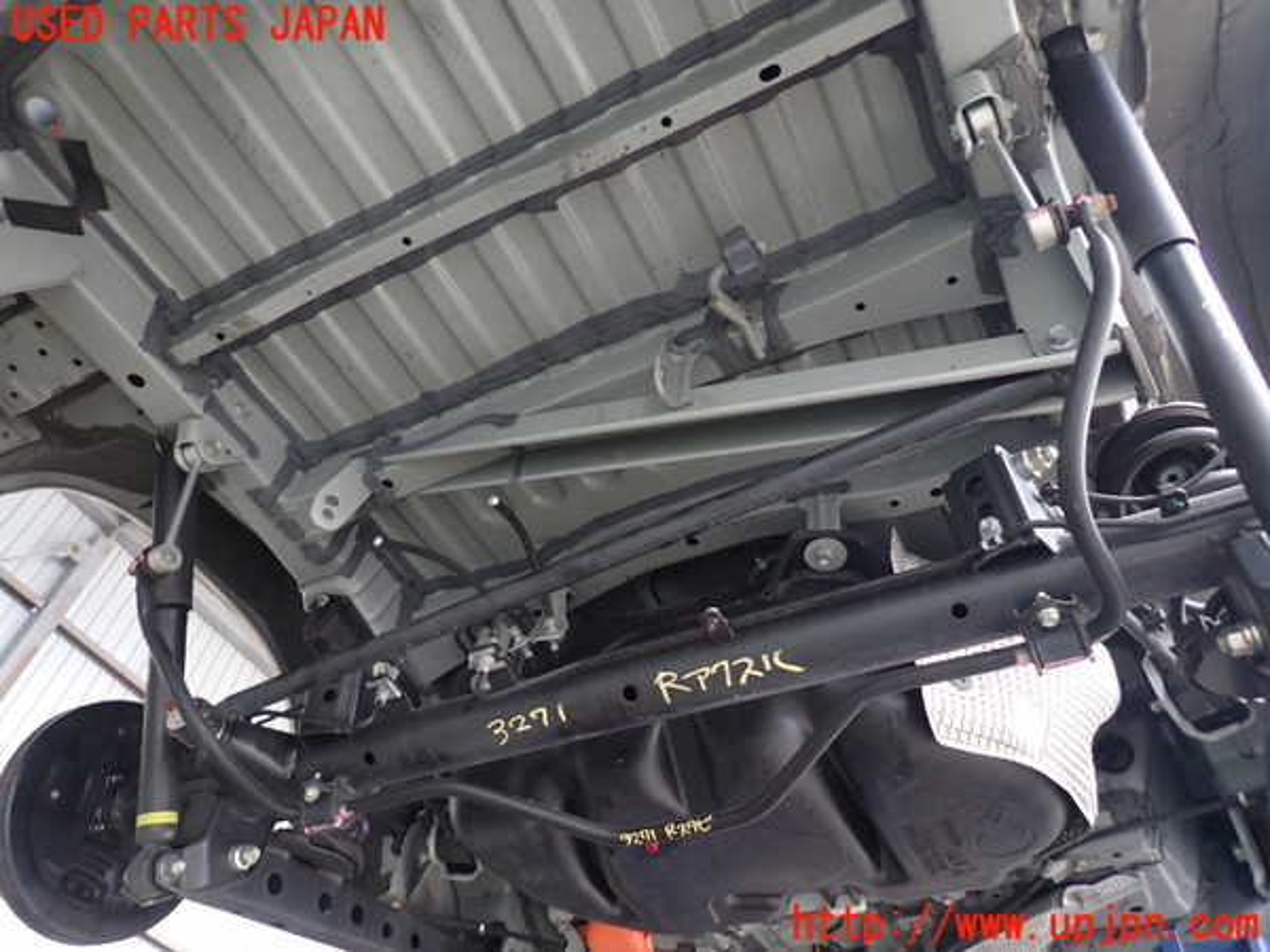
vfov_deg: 54.9
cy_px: 476
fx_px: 917
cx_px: 635
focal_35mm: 25
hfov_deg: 69.4
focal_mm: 4.5
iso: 200
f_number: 2
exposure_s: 1/30
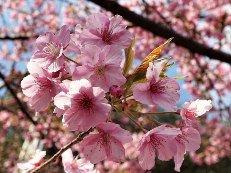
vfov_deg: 20.2
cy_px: 81
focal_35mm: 73
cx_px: 103
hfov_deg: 26.7
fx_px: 487
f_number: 9
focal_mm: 30
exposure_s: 1/160
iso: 100
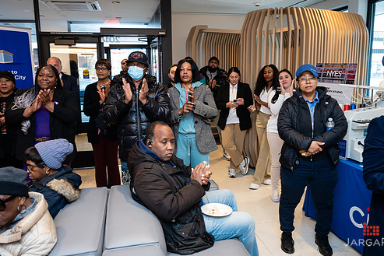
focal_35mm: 29
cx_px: 192
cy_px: 112
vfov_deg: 44.9
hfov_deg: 63.6
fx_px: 309
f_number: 3.2
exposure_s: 1/125
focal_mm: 24
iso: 400
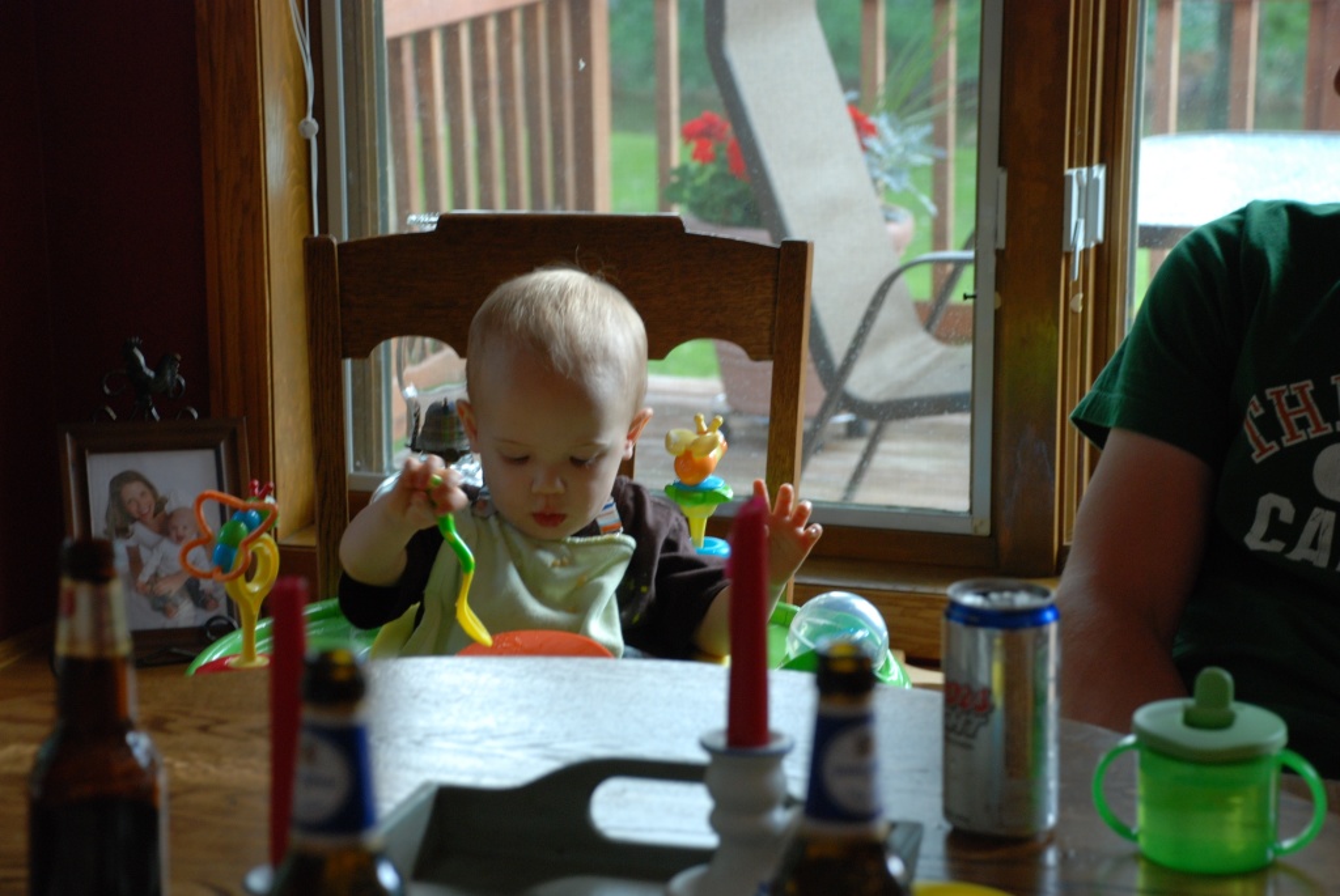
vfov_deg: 13.9
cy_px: 448
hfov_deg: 20.6
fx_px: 3689
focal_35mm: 99
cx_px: 670
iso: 400
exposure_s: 1/40
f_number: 5.3
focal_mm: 66
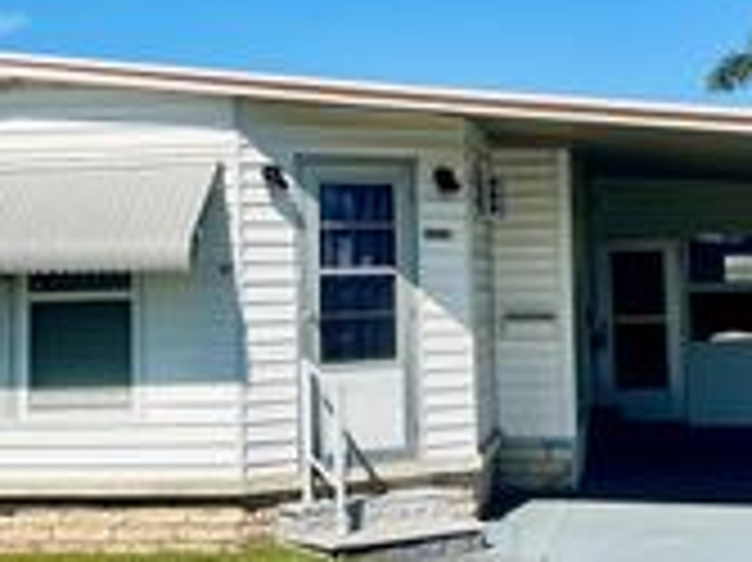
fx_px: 1693
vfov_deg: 18.7
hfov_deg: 25.0
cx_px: 365
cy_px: 128
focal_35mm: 78
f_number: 1.5
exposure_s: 1/8000
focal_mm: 5.7
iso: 50
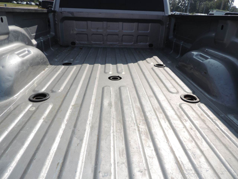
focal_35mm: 24
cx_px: 119
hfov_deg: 71.6
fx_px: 165
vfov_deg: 56.8
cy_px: 90
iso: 80
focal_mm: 4.3
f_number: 3.3
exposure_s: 1/1250
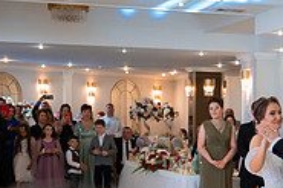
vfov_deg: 13.9
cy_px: 208
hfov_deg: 20.5
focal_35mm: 96
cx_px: 287
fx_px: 754
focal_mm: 28
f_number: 2.8
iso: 2500
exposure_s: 1/320
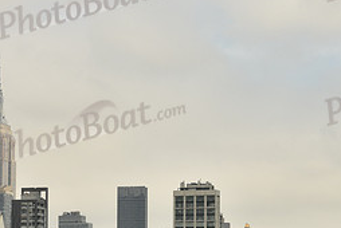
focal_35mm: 171
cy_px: 179
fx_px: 1622
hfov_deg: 12.0
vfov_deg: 8.0
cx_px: 256
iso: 320
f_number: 8
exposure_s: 1/1250
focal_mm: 75
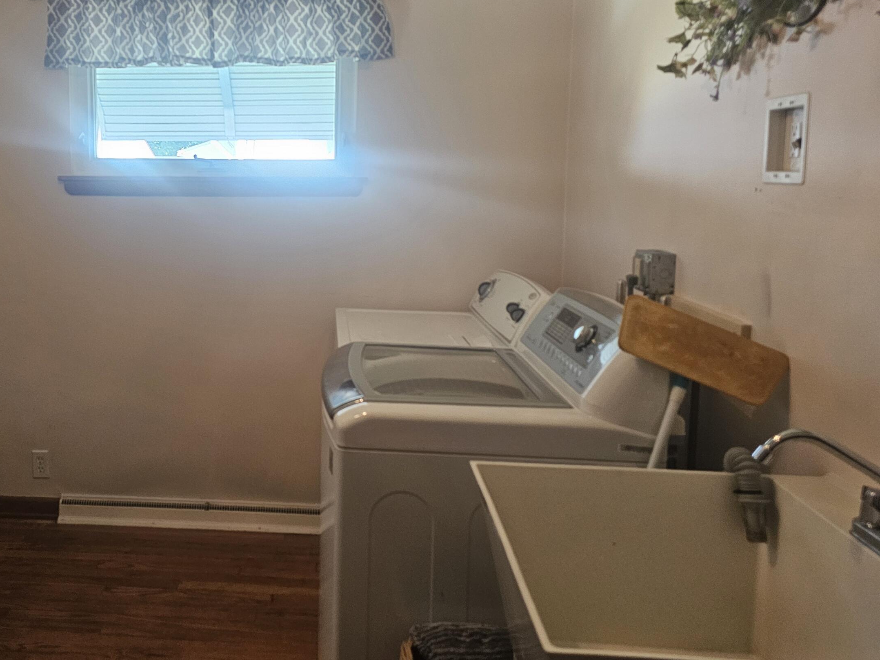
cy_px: 257
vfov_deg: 43.9
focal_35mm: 32
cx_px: 268
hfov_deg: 55.2
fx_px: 813
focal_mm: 6.3
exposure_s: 1/120
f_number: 1.7
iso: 400
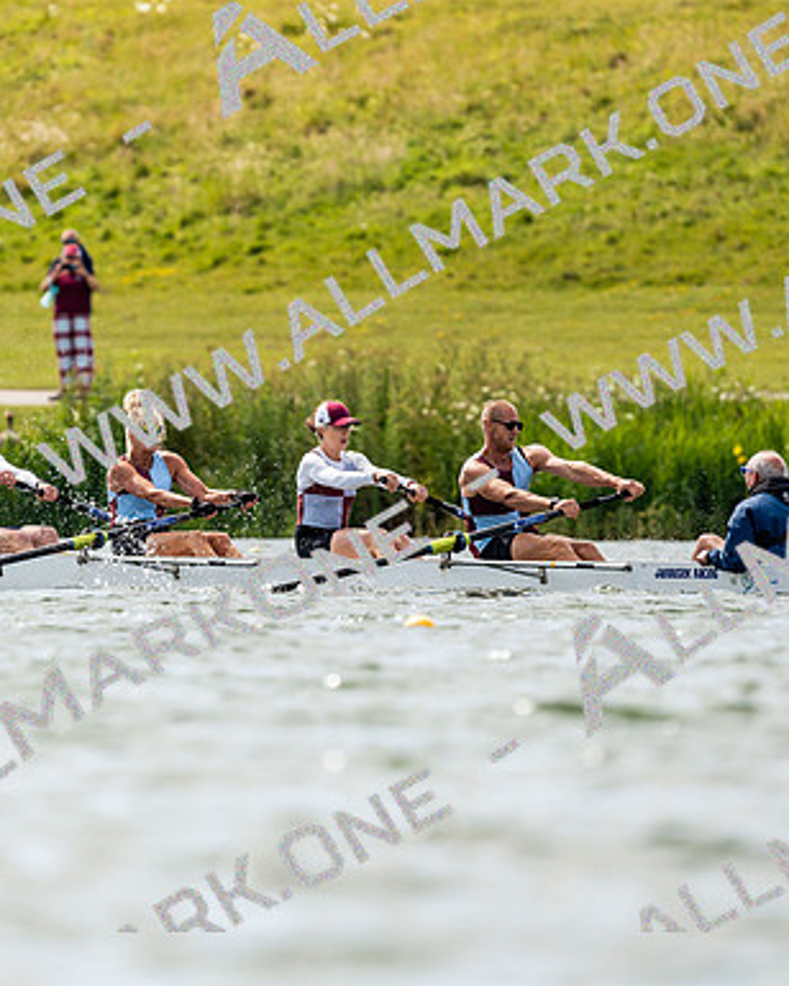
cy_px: 493
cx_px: 354
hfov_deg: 2.1
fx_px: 21162
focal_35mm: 725
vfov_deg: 2.7
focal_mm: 512
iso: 320
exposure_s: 1/2000
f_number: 6.3
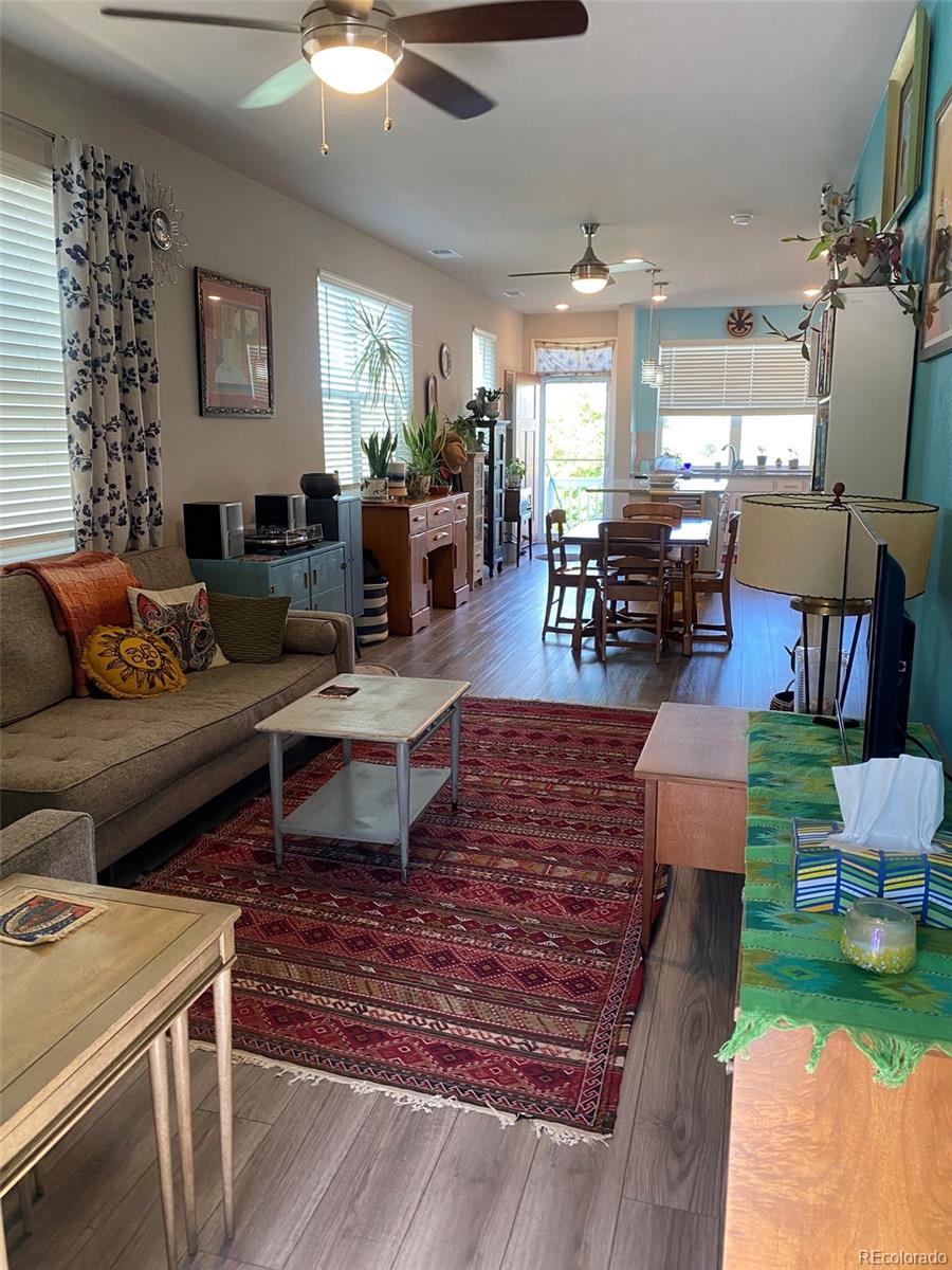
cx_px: 476
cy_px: 635
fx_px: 953
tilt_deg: -11.3
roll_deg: +0.0
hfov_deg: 53.1
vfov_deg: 67.3
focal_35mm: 26
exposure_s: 1/60
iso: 100
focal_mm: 4.25
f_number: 1.8
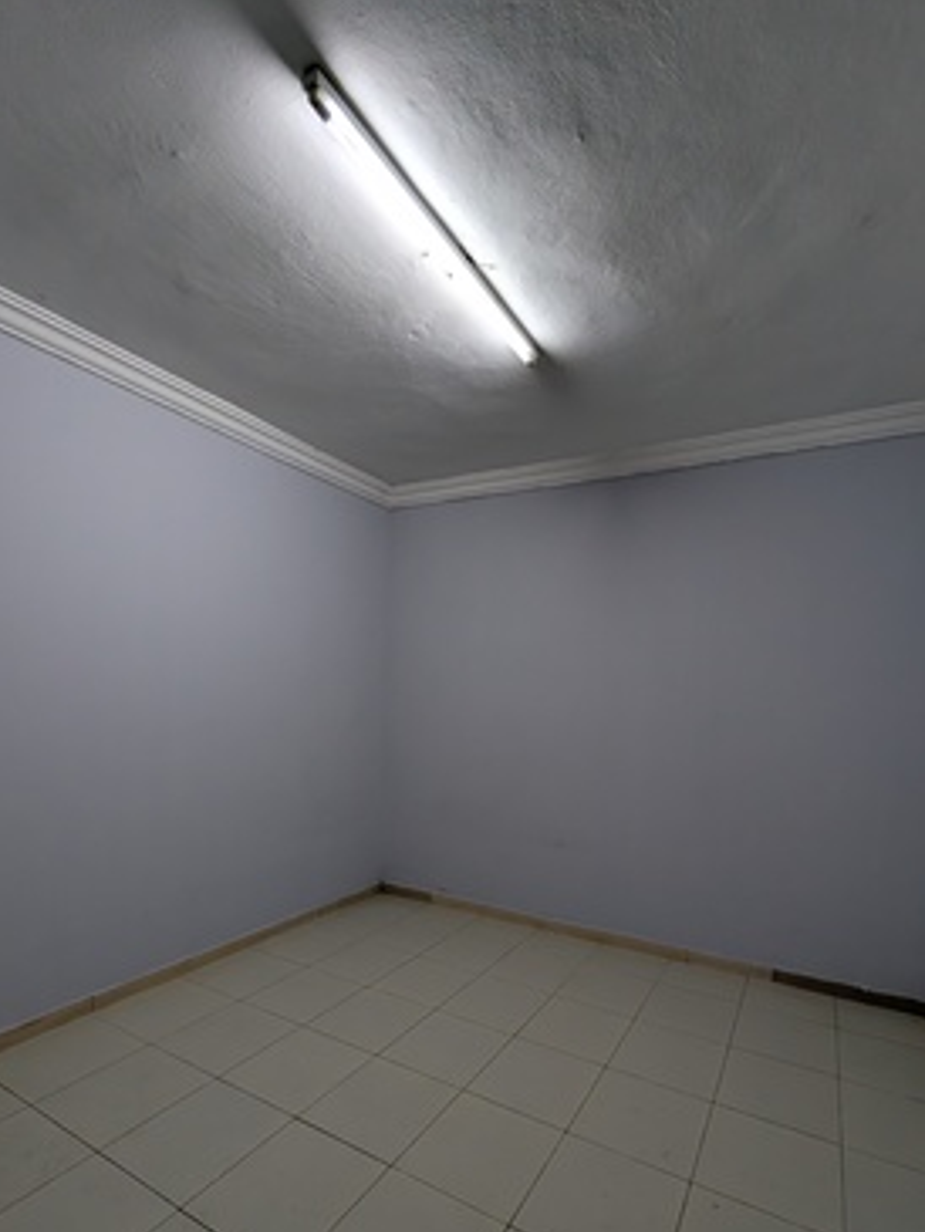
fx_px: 534
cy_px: 726
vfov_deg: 97.1
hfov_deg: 81.5
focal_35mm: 15
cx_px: 511
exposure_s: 1/60
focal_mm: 2.02
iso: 69
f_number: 1.7
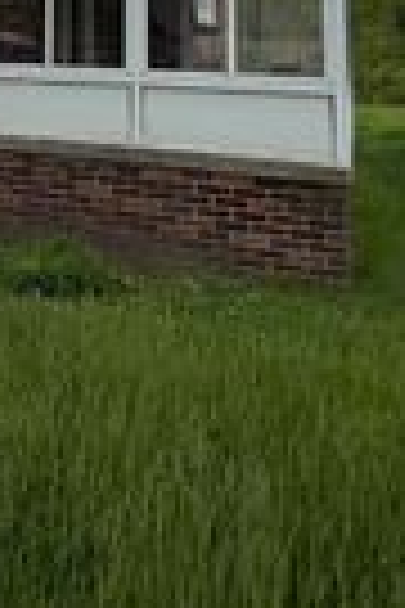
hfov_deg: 22.4
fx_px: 911
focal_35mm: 54
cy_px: -70
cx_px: -122
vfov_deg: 32.2
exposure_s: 1/770
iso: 32
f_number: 2.2
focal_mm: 2.22
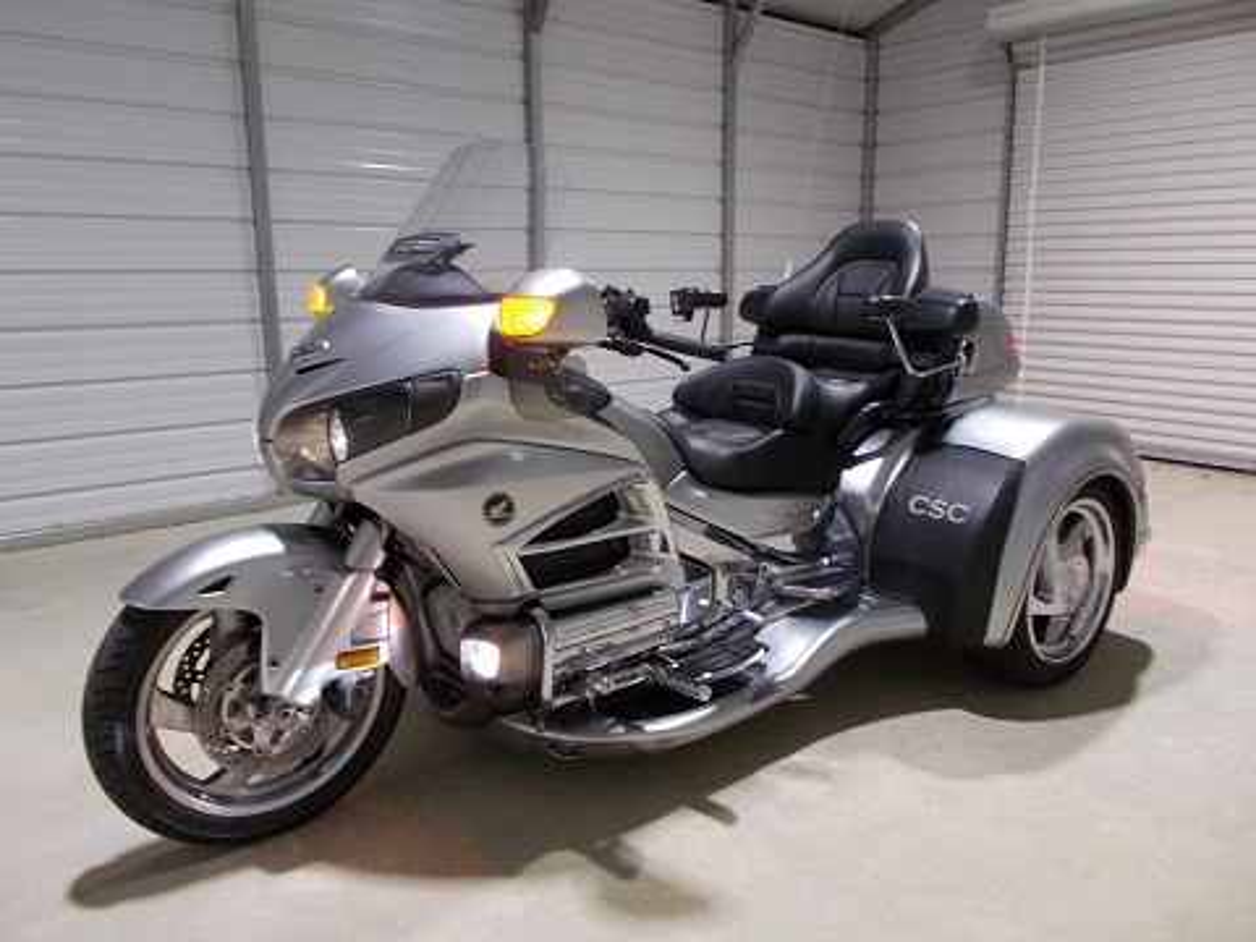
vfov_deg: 53.1
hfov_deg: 67.3
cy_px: 471
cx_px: 628
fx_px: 943
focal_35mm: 26
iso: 80
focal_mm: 4.6
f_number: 3.2
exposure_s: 1/40
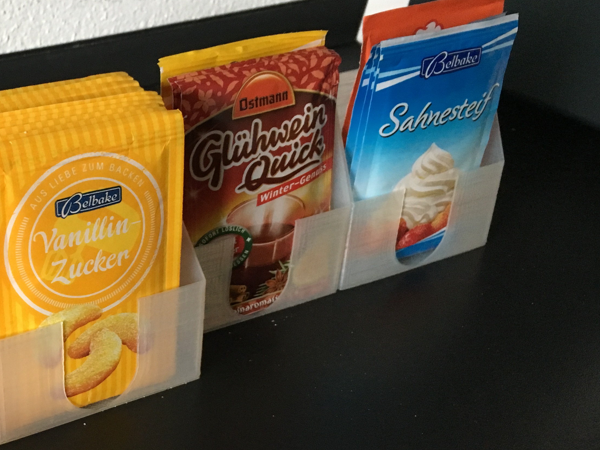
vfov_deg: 27.4
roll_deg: +0.9
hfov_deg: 34.2
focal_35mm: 53
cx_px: 60
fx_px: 919
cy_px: 281
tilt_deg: -31.2
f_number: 2.2
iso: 200
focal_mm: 4.15
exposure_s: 1/33
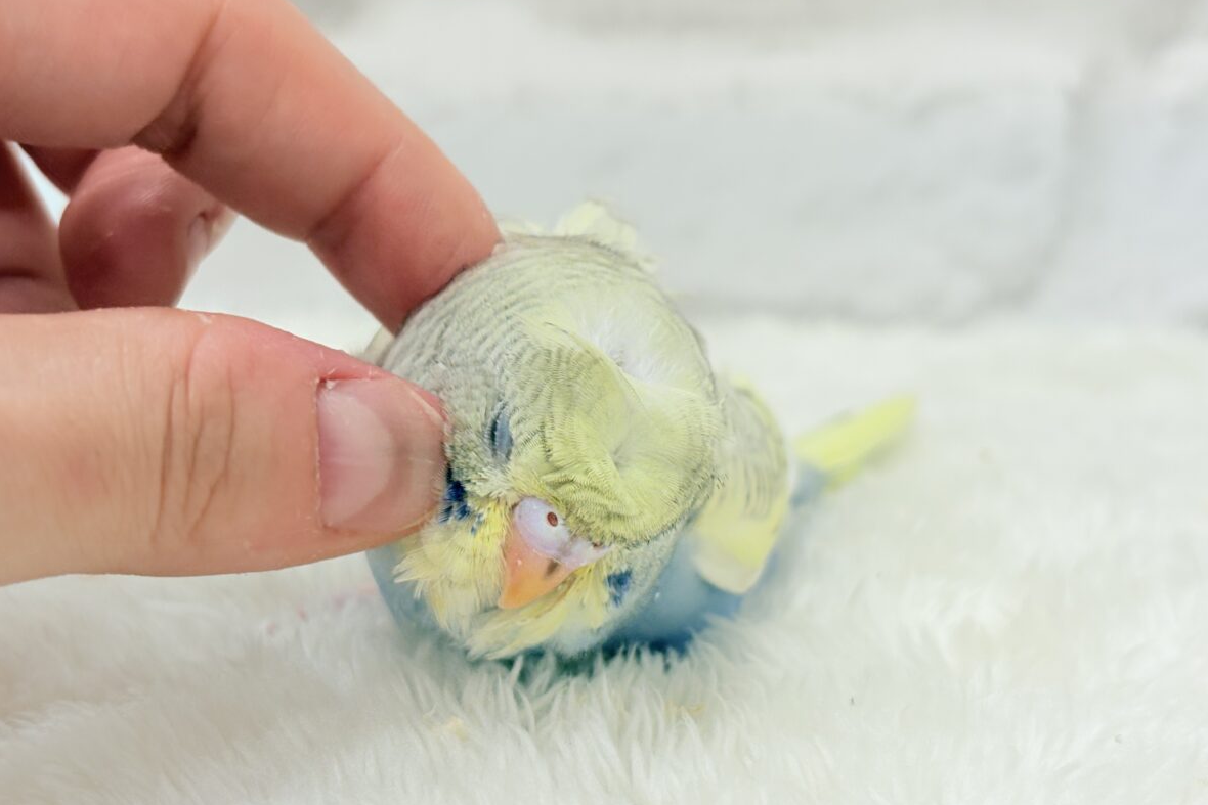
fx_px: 1846
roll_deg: +0.2
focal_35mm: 55
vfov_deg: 24.6
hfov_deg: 36.2
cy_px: 417
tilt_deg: -11.8
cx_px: 595
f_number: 1.6
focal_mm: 5.96
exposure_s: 1/100
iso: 80
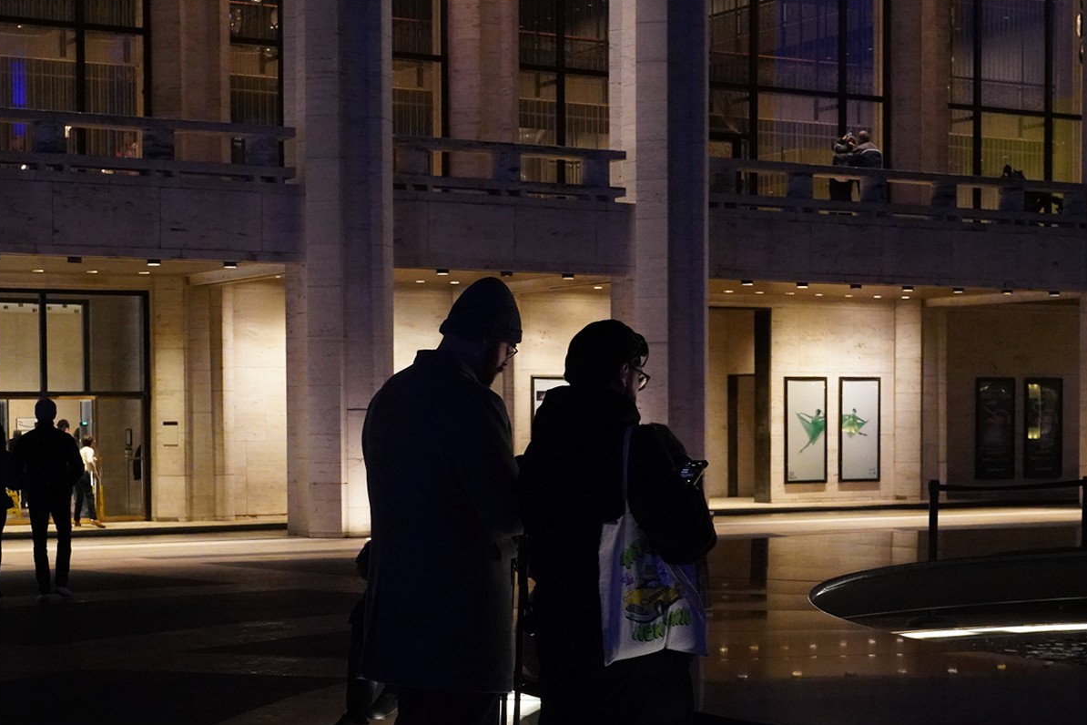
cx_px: 460
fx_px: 2023
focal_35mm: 67
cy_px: 492
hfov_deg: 30.0
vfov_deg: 20.2
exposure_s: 1/80
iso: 10000
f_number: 7.1
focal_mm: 40
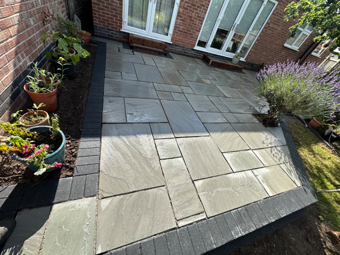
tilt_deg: -40.2
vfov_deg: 85.7
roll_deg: -20.8
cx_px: 170
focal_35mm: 14
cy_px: 128
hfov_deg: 102.1
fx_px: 138
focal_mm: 2.22
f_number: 2.2
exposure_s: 1/963
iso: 50
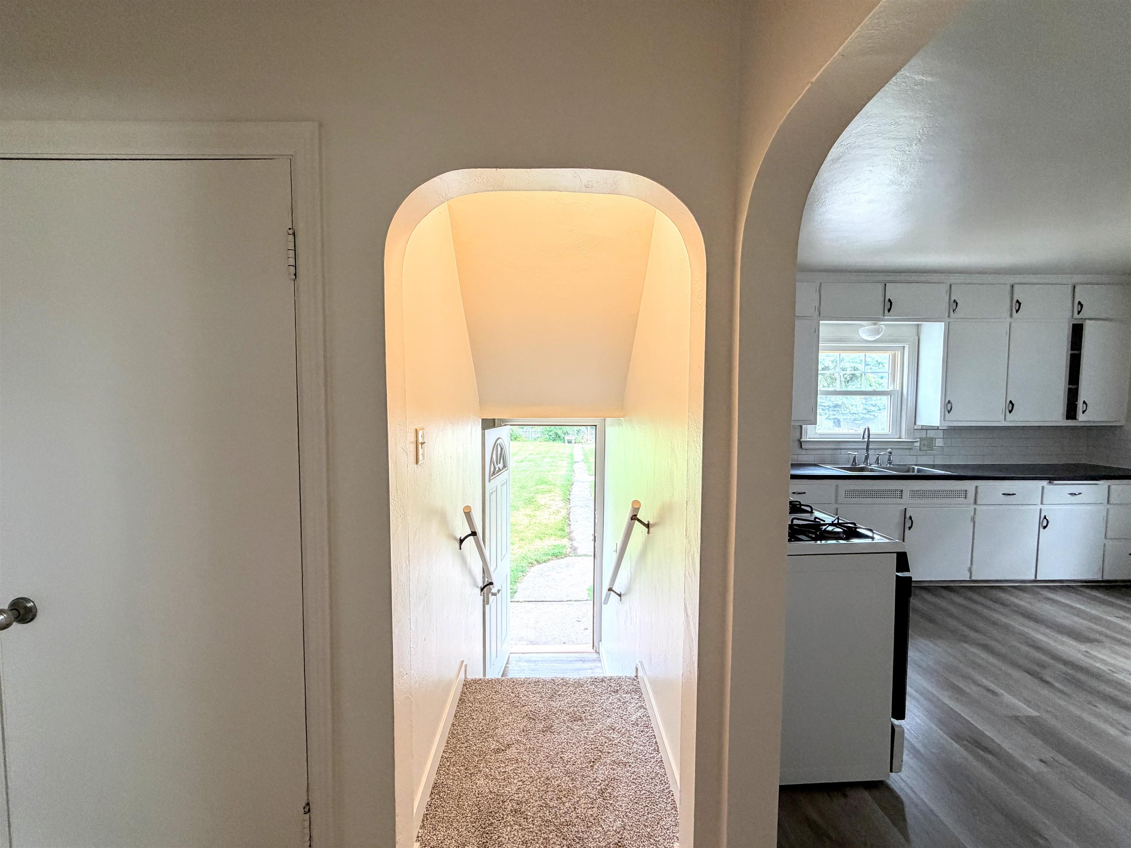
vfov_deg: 85.7
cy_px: 424
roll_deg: +0.3
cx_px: 566
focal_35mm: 14
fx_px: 457
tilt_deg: -3.4
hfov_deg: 102.1
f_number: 2.2
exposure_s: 1/120
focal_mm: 2.22
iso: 200
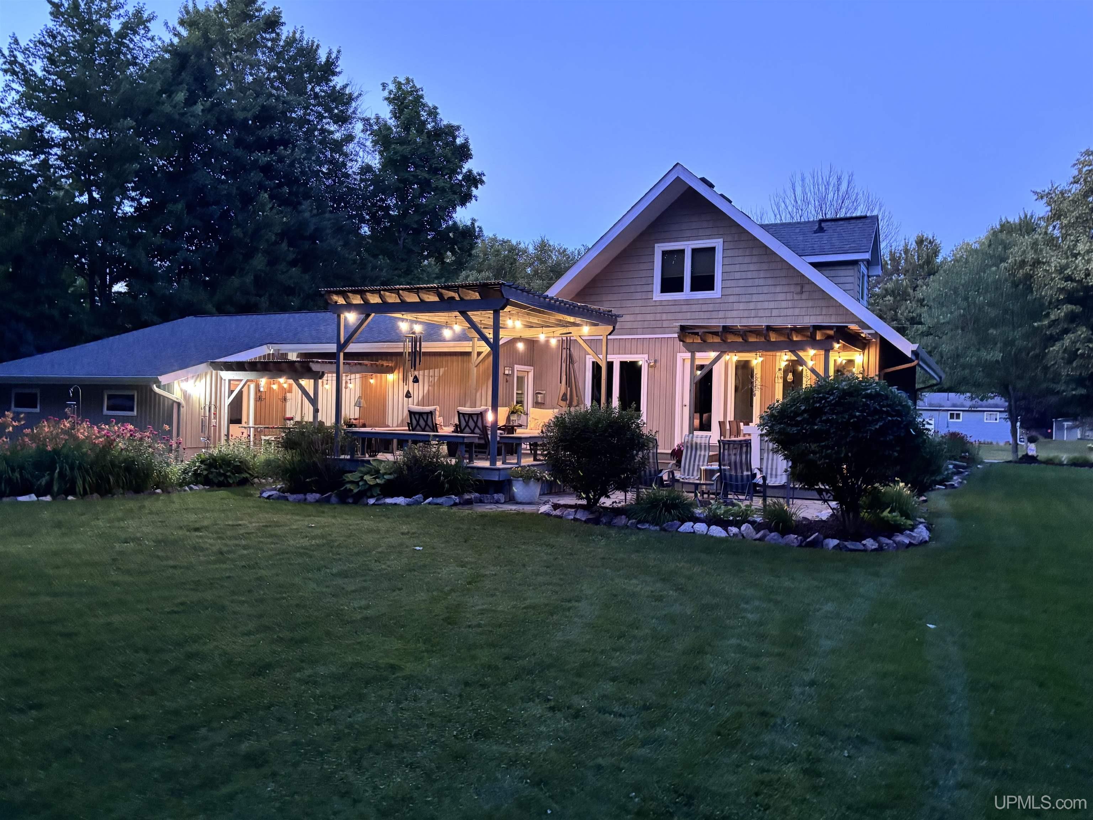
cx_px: 546
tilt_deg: +0.8
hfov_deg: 67.3
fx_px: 821
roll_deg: -1.4
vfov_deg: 53.1
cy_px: 410
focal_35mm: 26
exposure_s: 1/30
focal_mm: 5.96
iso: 640
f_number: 1.6
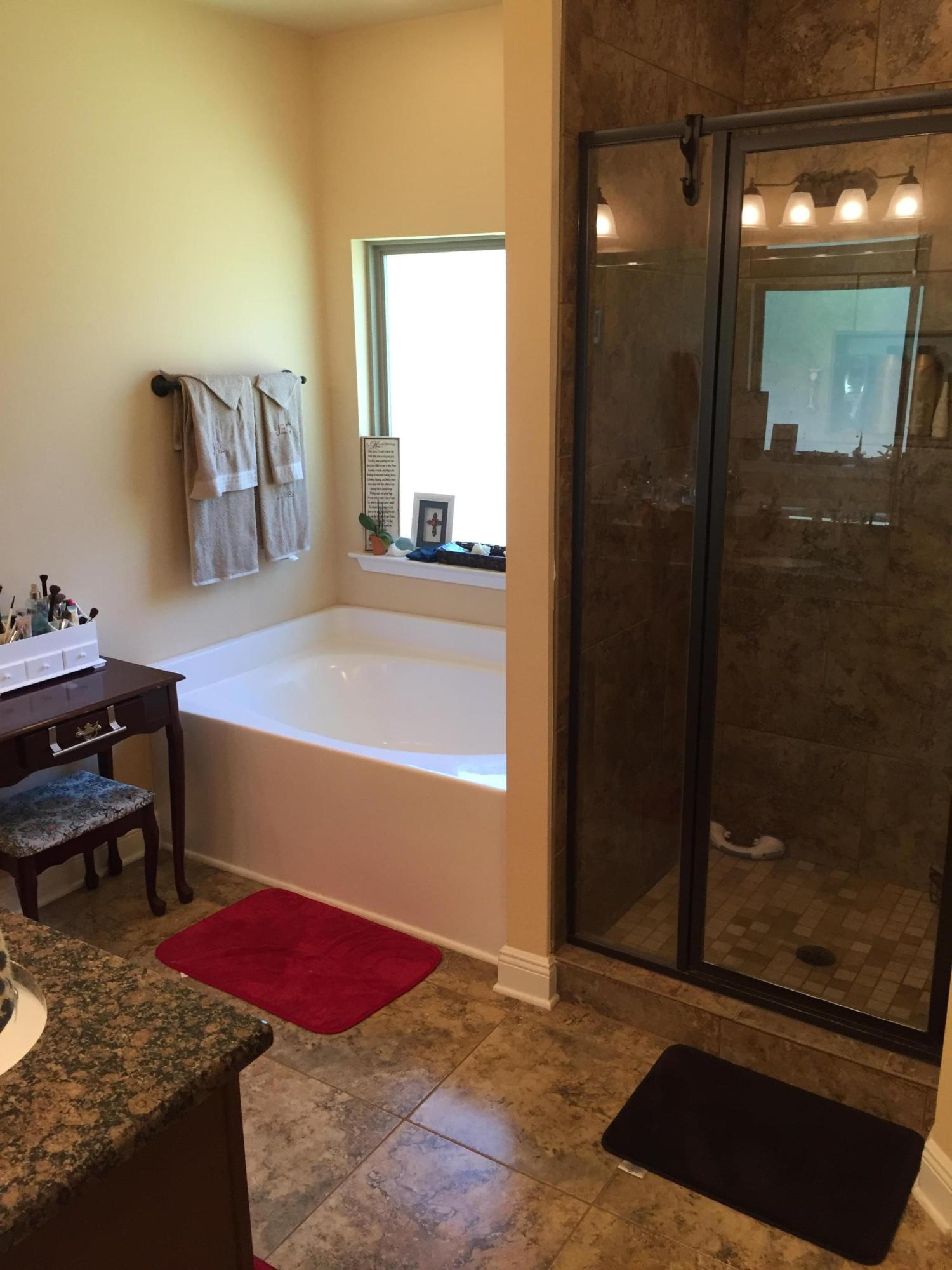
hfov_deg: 48.2
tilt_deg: -14.4
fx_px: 1063
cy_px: 635
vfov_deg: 61.7
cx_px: 476
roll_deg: +1.0
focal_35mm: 29
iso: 50
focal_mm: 4.15
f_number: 2.2
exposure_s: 1/30
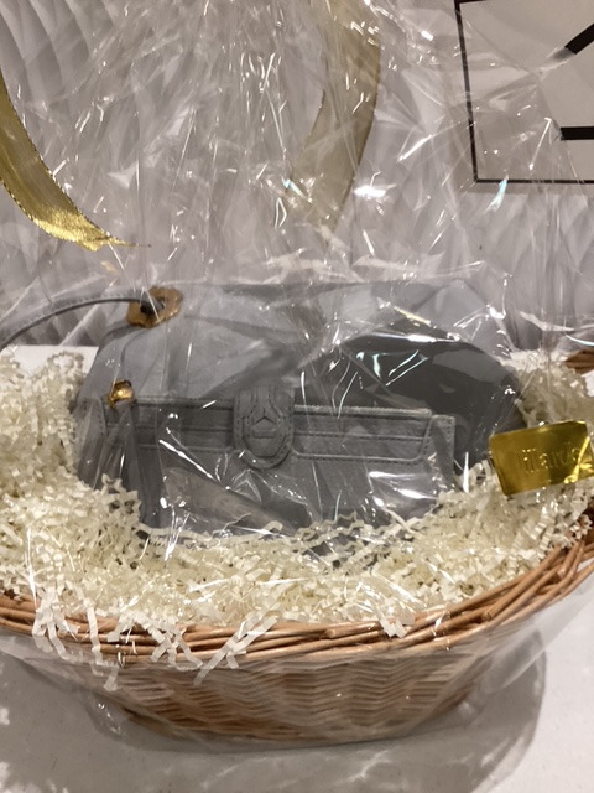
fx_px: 709
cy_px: 396
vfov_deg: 58.4
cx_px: 297
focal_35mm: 31
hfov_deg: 45.4
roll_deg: +1.4
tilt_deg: -35.9
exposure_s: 1/60
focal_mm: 3.3
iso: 100
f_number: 2.4
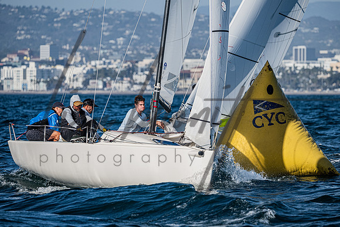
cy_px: 123
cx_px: 172
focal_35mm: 348
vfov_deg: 3.9
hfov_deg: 5.9
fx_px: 3290
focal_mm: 260
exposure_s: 1/3200
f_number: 5.6
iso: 320
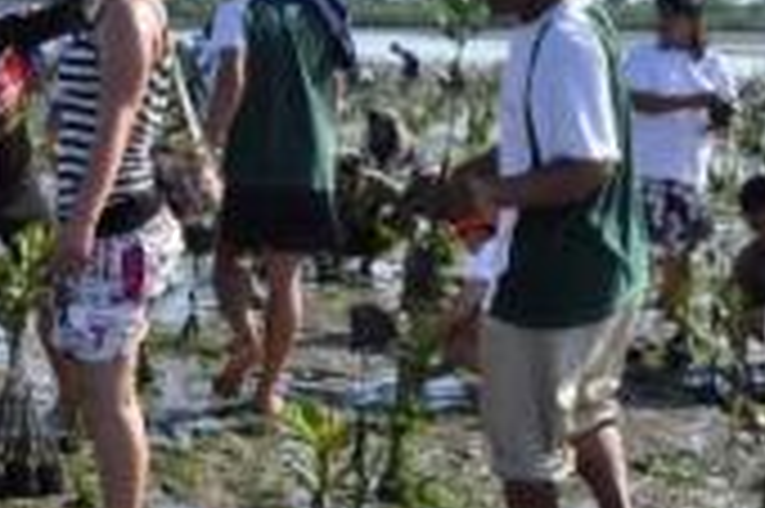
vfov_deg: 17.2
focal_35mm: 79
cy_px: 243
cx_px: -86
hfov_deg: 24.0
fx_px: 1677
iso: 400
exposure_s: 1/500
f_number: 11
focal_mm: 20
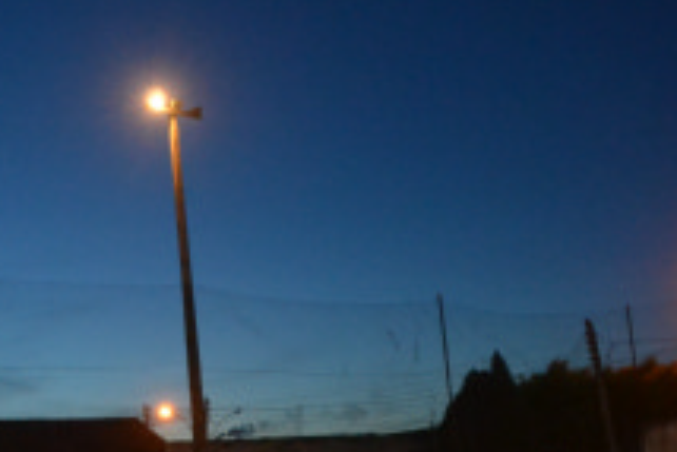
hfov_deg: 28.5
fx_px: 1317
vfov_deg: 18.7
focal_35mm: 70
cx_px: 187
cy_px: 507
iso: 3200
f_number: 3.5
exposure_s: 1/60
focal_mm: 20
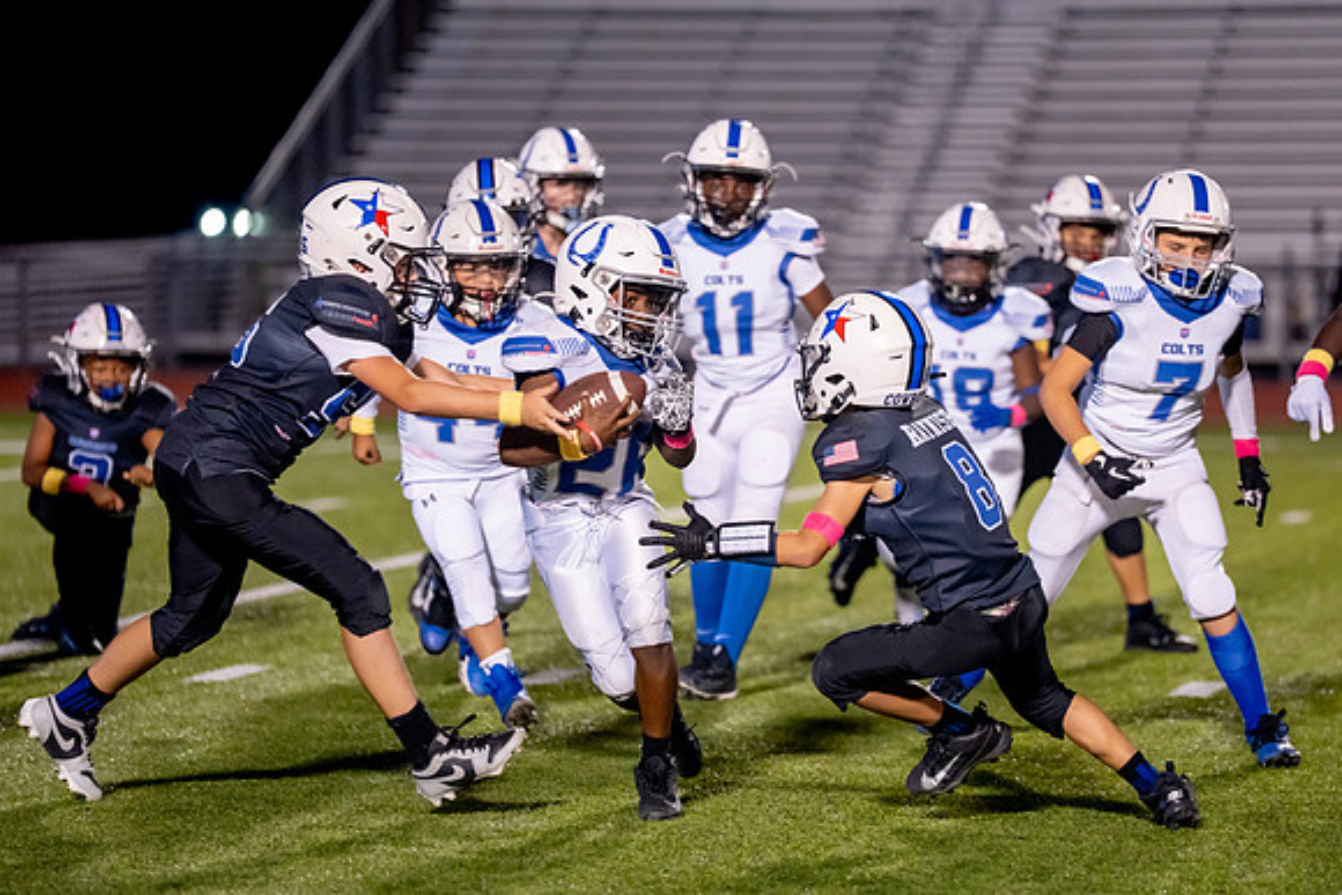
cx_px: 736
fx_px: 6939
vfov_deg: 7.4
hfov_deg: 11.0
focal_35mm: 186
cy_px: 444
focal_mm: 165
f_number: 2.8
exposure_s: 1/1000
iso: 2500
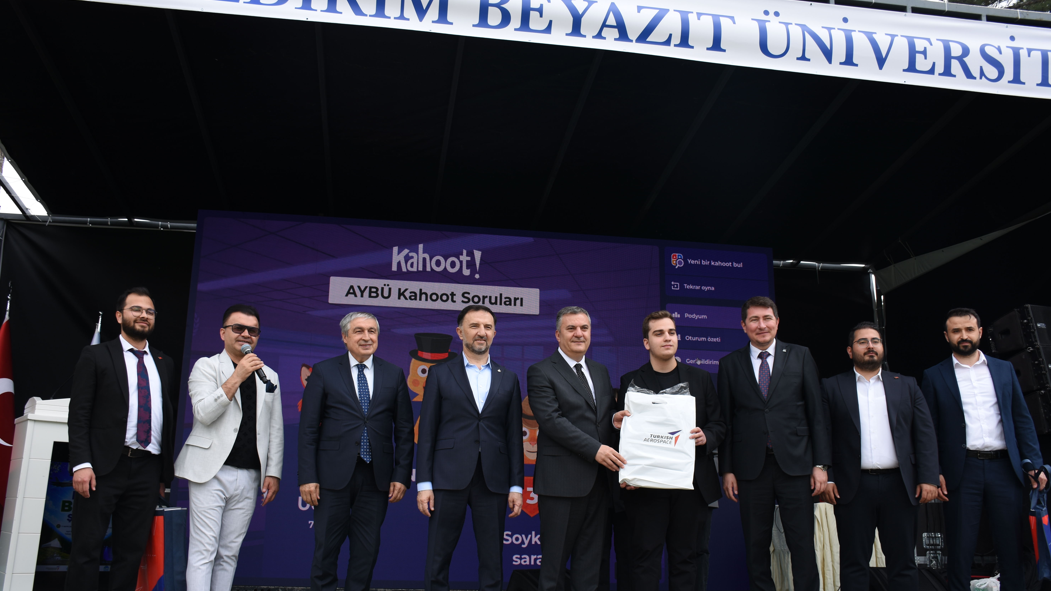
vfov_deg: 36.6
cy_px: 326
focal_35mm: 32
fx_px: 892
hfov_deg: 61.0
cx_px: 523
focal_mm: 20
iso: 100
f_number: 5.6
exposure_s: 1/250
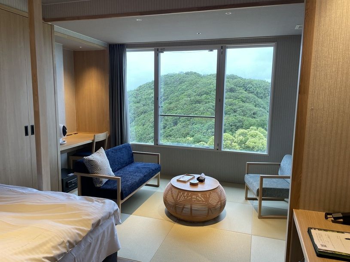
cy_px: 131
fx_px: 263
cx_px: 175
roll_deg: -0.8
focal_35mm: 26
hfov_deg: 67.3
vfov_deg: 53.1
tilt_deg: -8.6
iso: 80
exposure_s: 1/112
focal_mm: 4.2
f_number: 1.6
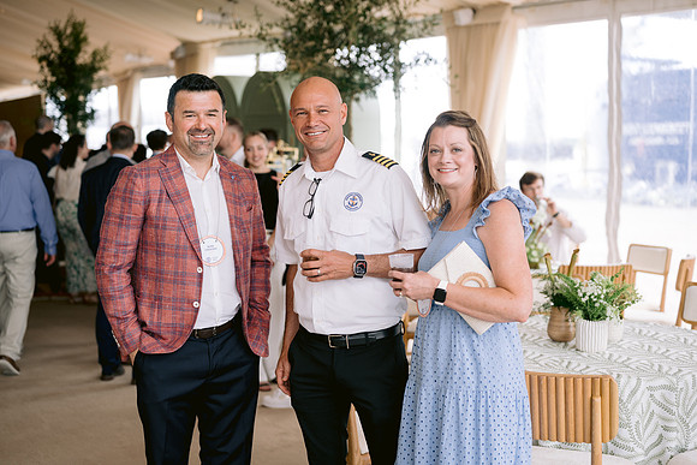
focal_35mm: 50
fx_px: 968
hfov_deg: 39.6
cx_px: 348
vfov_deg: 27.0
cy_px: 232
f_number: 2.5
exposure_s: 1/200
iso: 160
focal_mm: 50
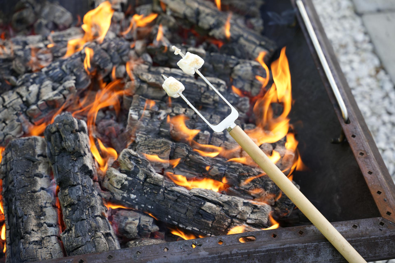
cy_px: 132
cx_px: 198
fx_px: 768
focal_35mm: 70
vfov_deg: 19.5
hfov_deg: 28.8
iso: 100
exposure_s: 1/100
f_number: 3.2
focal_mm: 70
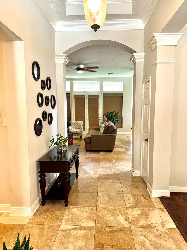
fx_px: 173
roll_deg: +0.9
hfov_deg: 56.8
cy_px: 125
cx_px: 94
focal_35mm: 24
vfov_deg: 71.6
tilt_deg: -6.6
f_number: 1.78
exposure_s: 1/28
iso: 64
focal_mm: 6.76
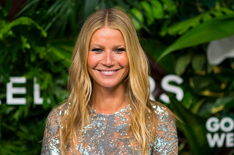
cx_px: 117
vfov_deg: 10.1
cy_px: 78
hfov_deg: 15.2
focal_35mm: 135
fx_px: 877
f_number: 2
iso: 1000
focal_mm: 135
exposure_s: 1/320
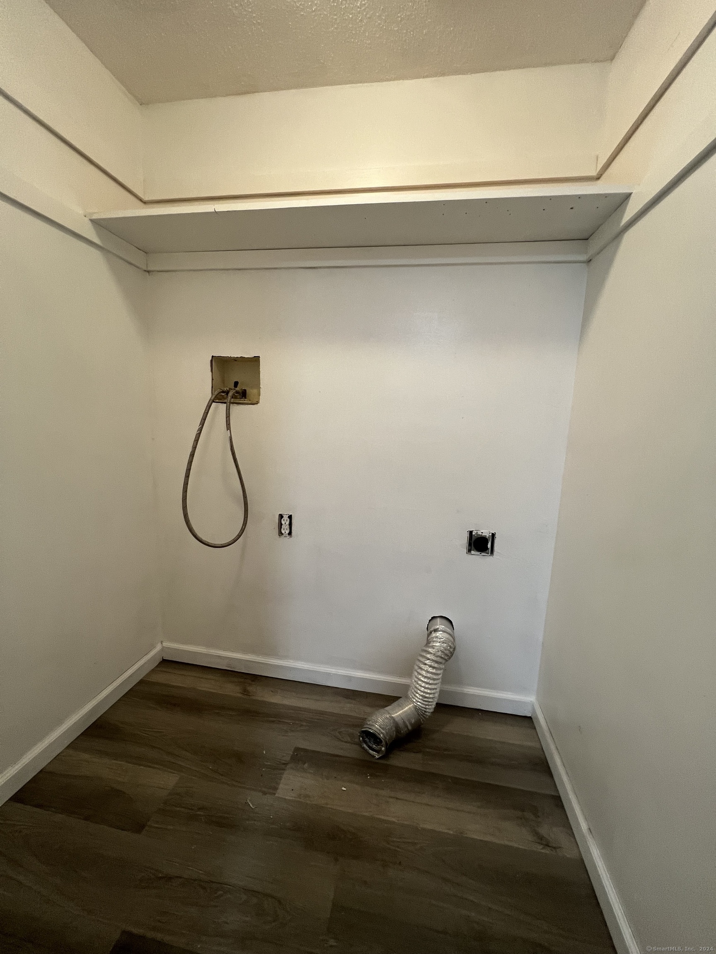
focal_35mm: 13
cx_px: 358
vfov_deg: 106.2
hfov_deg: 89.9
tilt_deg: -8.9
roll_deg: -1.4
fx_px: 359
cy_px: 477
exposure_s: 1/60
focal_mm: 1.57
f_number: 1.8
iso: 160
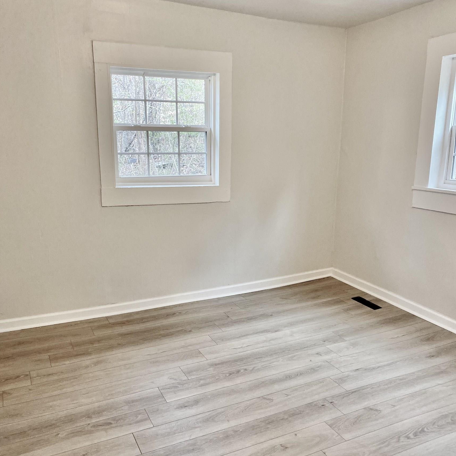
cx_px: 230
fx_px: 462
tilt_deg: -13.3
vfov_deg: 52.5
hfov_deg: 52.5
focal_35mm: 31
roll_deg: -0.3
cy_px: 248
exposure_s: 1/60
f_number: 1.8
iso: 200
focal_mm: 4.25
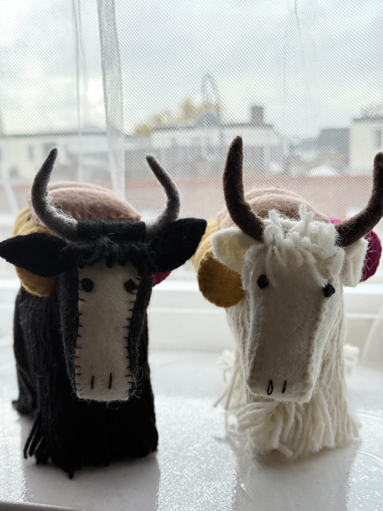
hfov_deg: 30.3
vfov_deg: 39.7
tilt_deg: -6.9
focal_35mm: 48
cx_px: 192
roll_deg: +2.5
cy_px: 256
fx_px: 708
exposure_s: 1/54
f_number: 1.78
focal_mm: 6.76
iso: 250
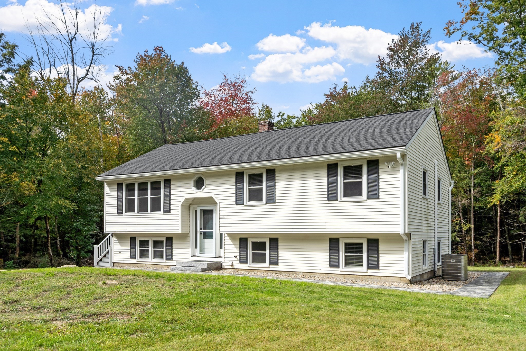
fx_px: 409
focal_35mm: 28
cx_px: 263
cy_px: 176
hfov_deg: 65.5
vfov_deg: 46.4
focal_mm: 19
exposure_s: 1/320
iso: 100
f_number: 8
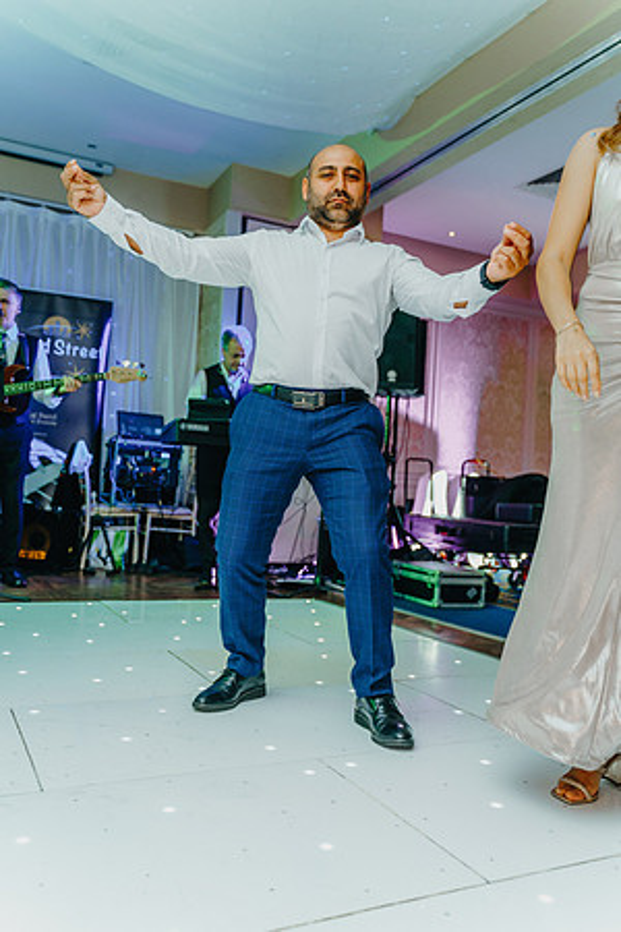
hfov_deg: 43.6
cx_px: 310
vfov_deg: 61.9
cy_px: 466
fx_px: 776
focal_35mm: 30
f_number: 2.8
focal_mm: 30
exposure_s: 1/200
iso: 1600
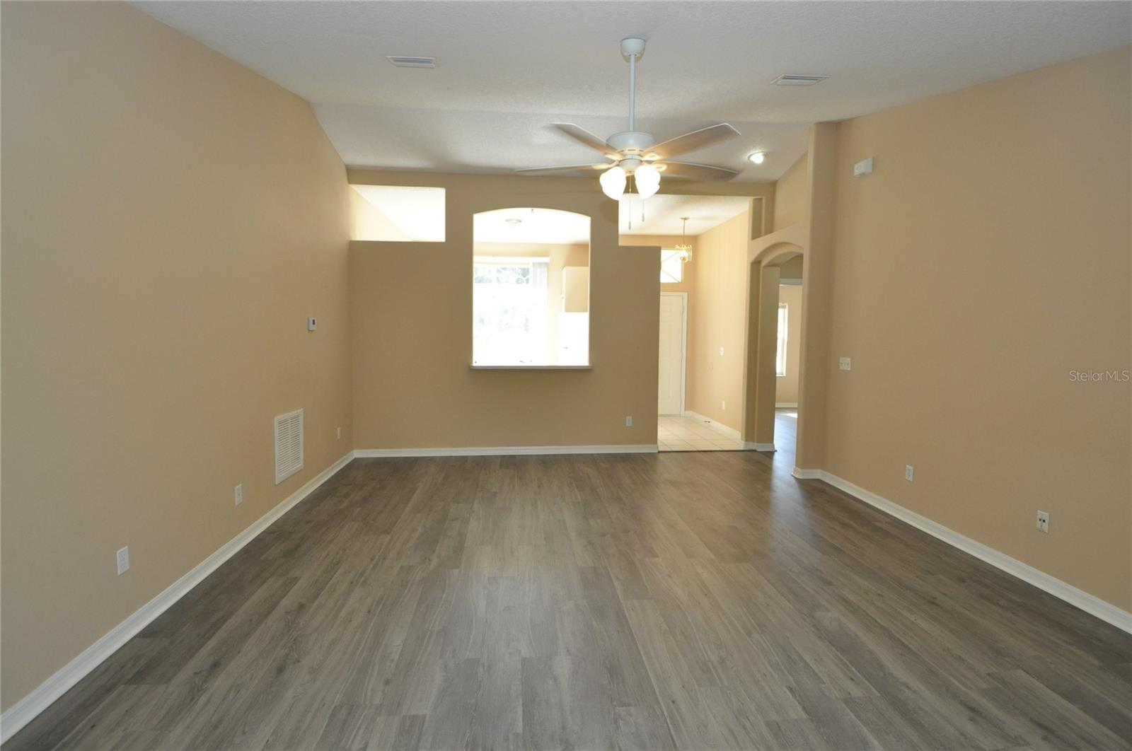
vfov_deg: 71.9
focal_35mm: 16
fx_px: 518
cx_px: 566
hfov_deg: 95.1
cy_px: 376
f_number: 5.6
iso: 800
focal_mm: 11
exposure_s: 1/100
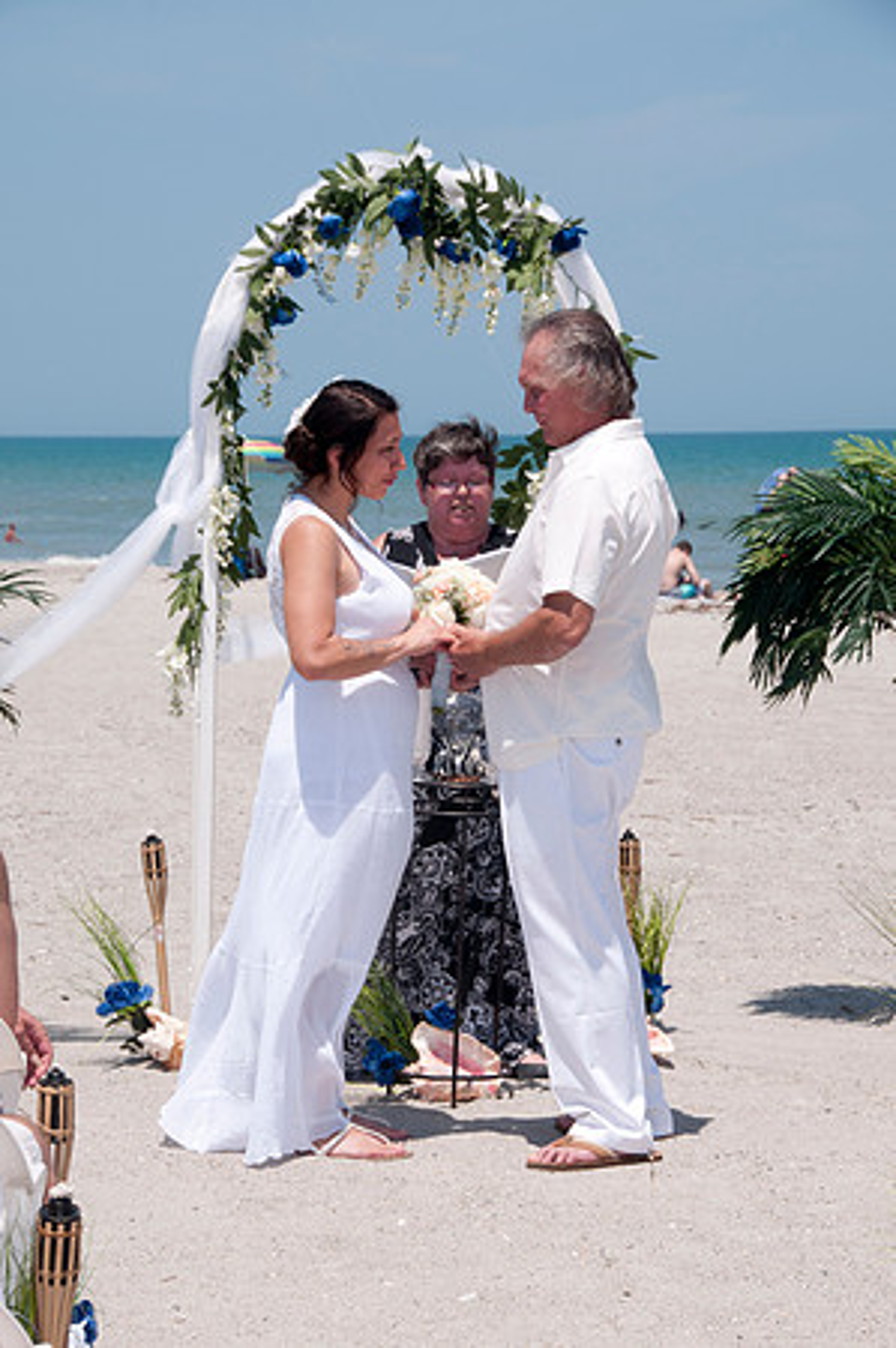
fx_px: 4490
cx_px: 448
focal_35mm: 120
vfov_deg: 17.1
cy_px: 674
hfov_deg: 11.4
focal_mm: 80
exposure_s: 1/250
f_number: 13
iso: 100
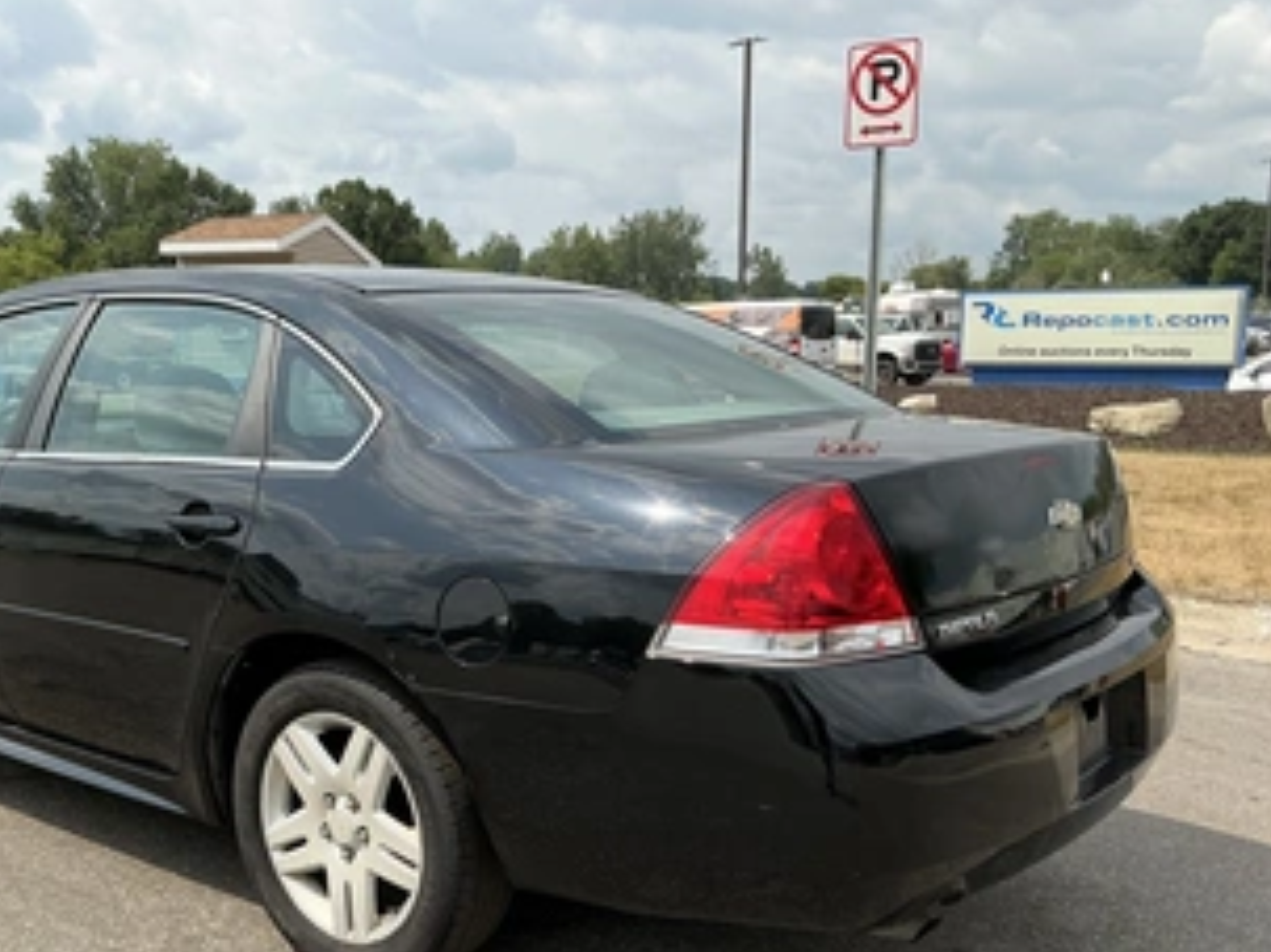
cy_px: 591
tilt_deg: -7.9
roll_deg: +0.6
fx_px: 1358
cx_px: 457
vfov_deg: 38.4
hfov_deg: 49.5
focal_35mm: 37
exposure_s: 1/1675
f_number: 1.8
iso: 25
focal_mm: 3
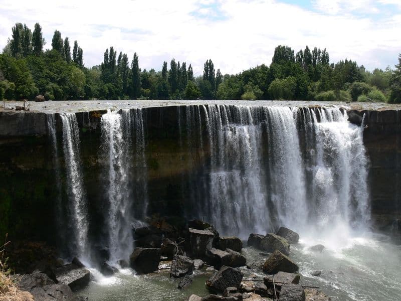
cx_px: 200
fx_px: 405
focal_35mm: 35
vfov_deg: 40.7
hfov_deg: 52.6
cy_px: 150
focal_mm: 7.4
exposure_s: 1/250
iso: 80
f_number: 5.6
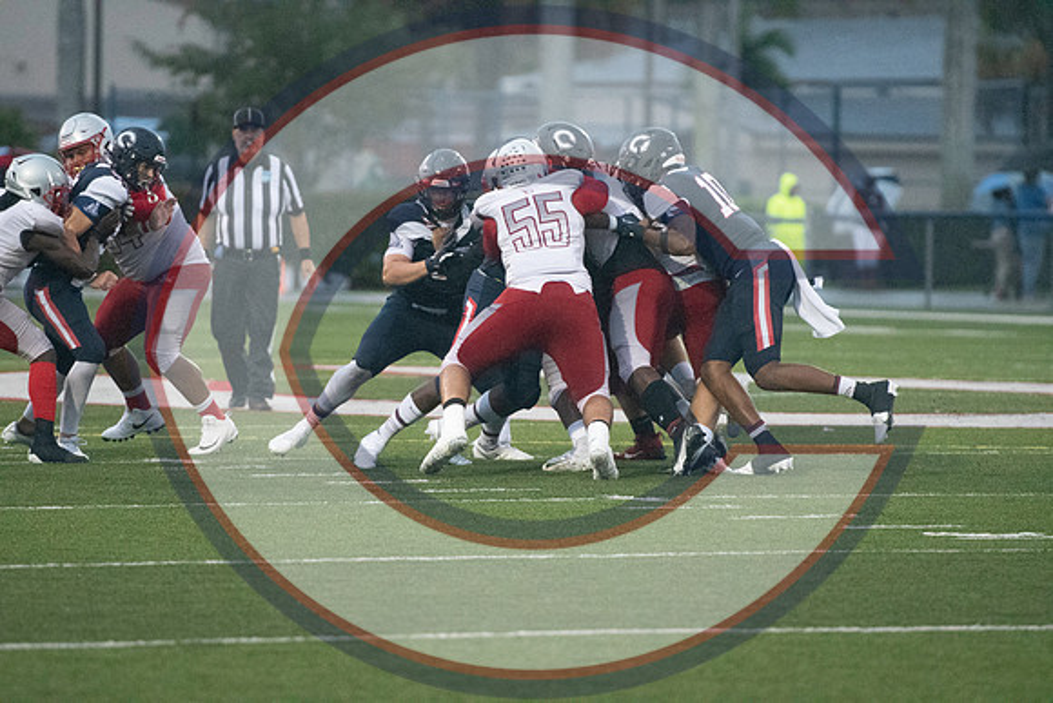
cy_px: 352
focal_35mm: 300
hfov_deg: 6.9
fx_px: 8777
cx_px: 526
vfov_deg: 4.6
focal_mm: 200
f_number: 3.2
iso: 10000
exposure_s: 1/2000
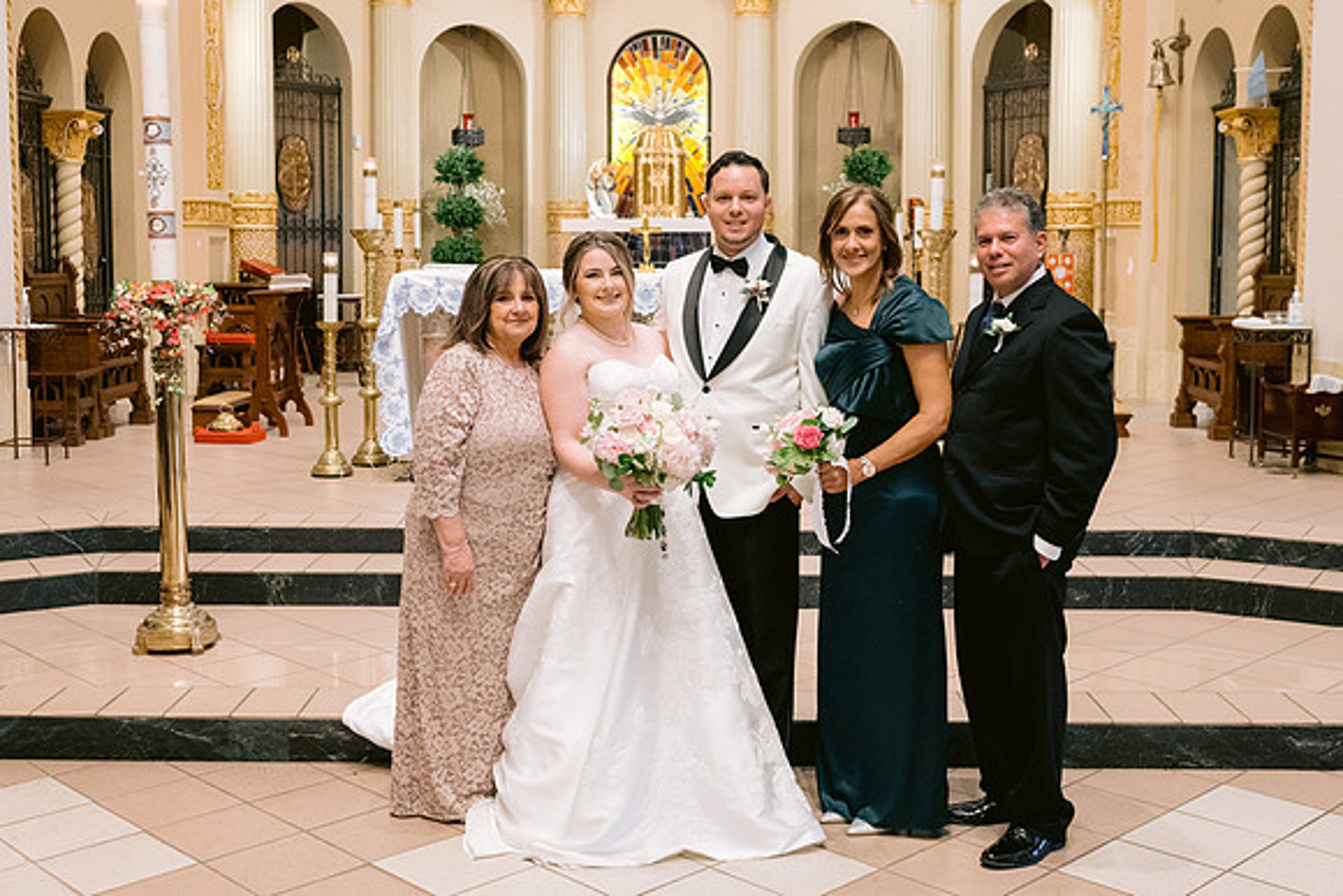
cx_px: 621
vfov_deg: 31.1
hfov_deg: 45.3
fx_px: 1606
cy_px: 377
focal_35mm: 43
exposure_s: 1/125
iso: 1600
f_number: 4
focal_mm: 35
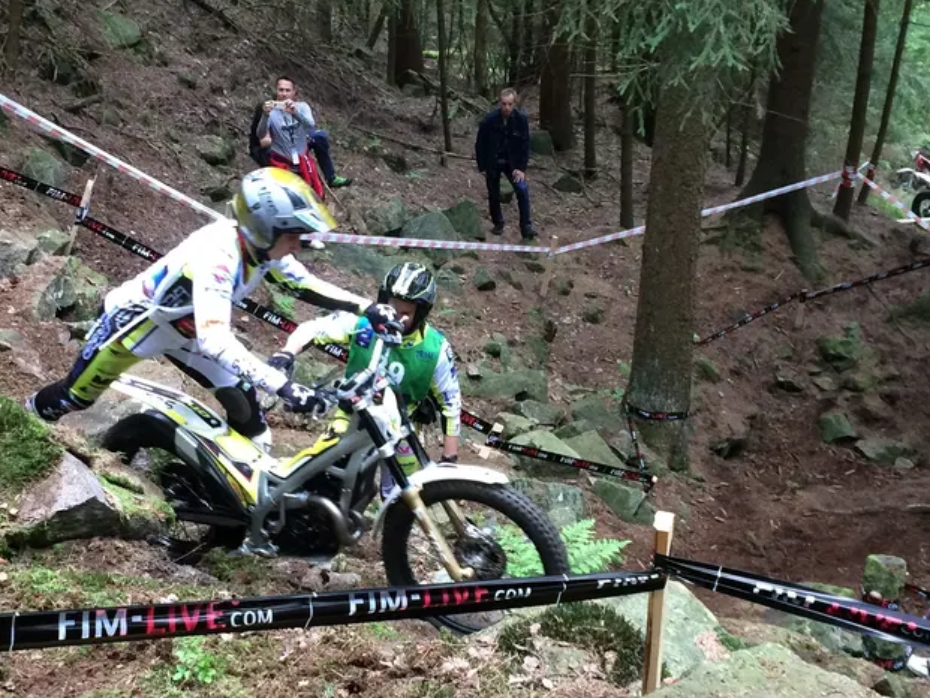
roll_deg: +3.0
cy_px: 439
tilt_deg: -34.8
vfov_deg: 26.0
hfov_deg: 34.3
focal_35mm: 56
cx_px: 385
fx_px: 1505
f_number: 2.2
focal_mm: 4.15
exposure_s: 1/33
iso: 64
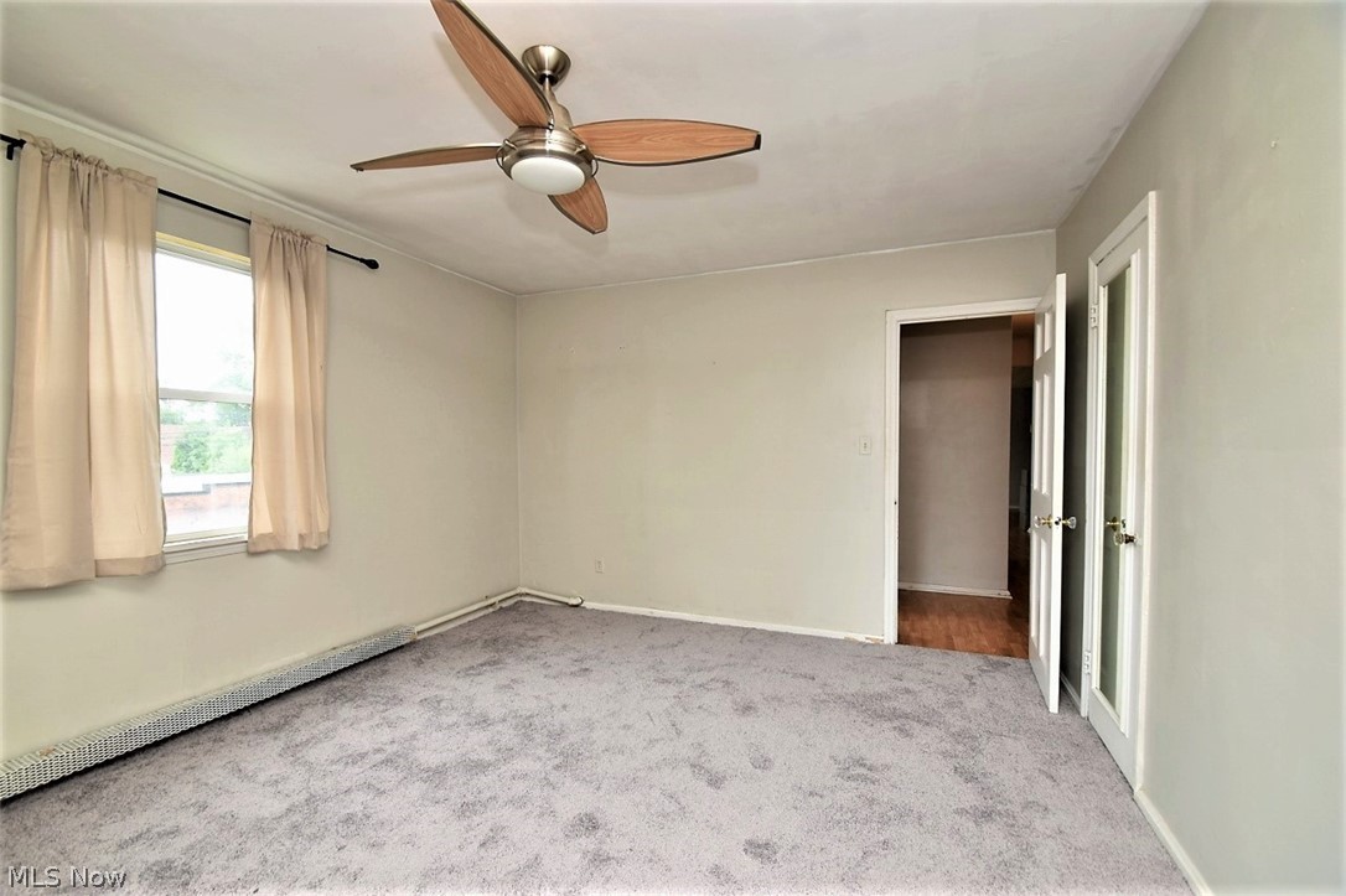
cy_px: 448
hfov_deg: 100.4
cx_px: 673
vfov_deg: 77.3
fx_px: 561
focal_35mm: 15
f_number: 8
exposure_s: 1/20
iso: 200
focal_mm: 10
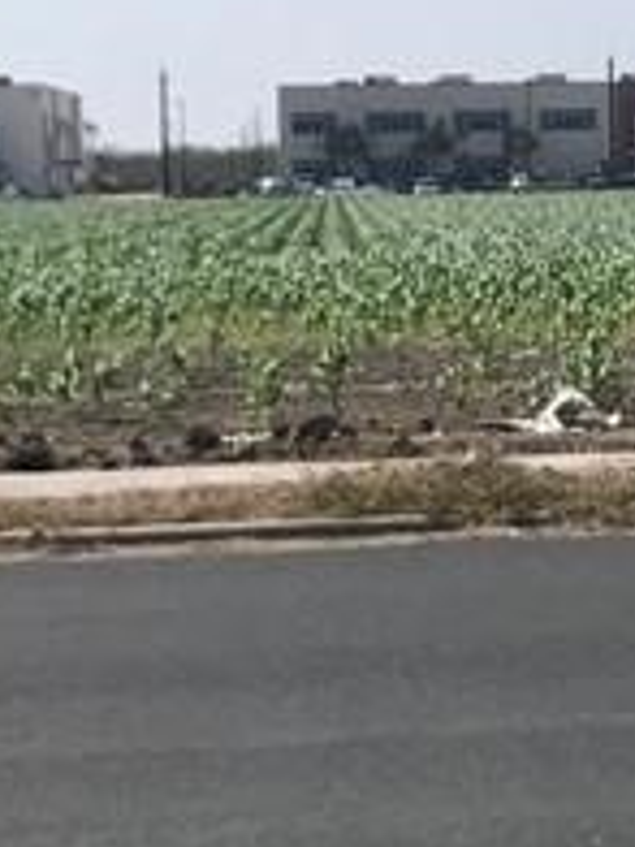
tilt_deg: -0.5
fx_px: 3571
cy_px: 229
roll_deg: +0.8
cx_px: 981
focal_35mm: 146
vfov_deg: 13.5
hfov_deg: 9.8
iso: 20
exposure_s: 1/4000
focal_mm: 3.99
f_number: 1.8
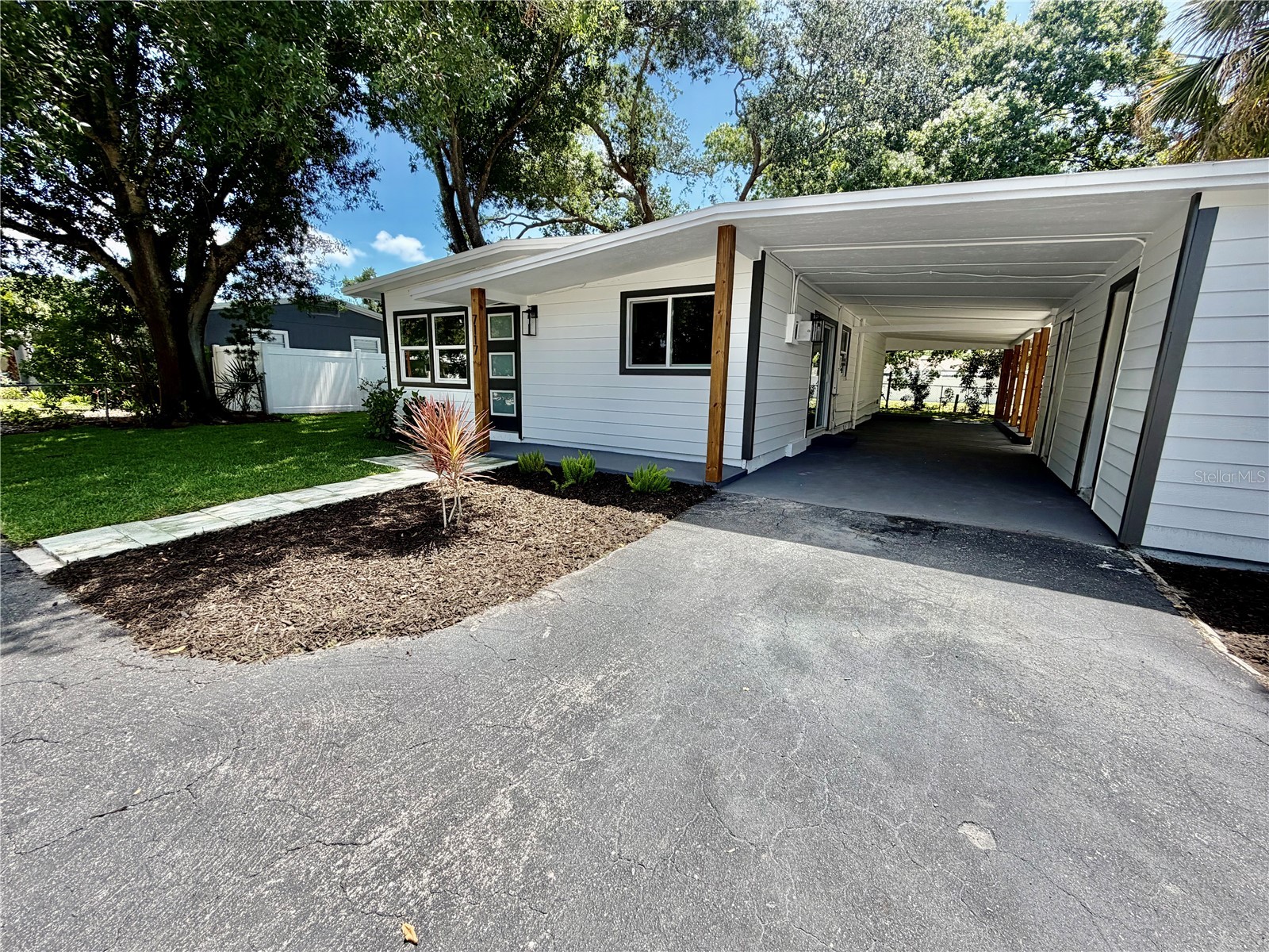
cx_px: 634
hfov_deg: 102.1
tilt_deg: -9.9
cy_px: 476
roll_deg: -0.6
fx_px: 513
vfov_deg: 85.7
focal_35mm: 14
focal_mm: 2.22
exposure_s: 1/644
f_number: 2.2
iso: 40
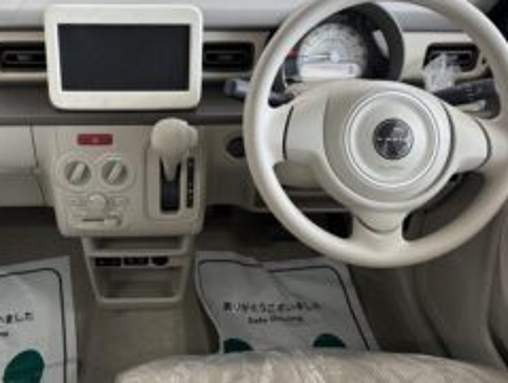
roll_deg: -0.3
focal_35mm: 38
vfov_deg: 37.5
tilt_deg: -29.3
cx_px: 170
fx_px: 559
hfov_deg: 48.1
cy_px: 139
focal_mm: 5.96
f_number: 1.6
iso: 125
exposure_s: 1/86
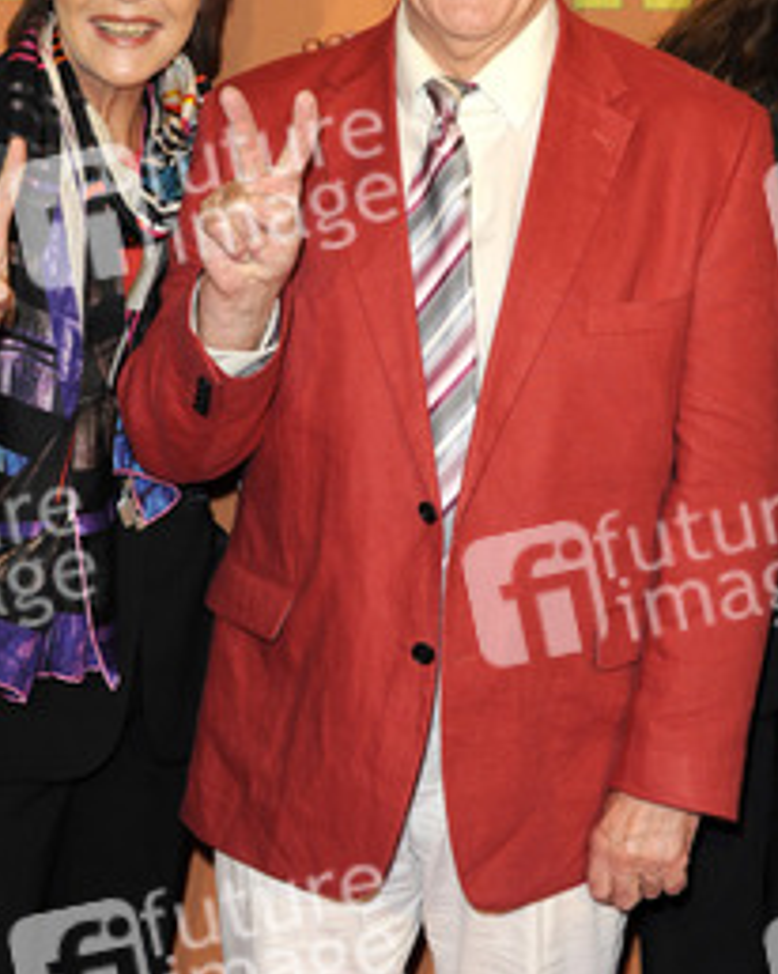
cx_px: 315
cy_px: 389
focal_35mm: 102
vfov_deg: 18.8
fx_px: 2939
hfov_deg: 15.1
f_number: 5.6
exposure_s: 1/320
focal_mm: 70
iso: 800
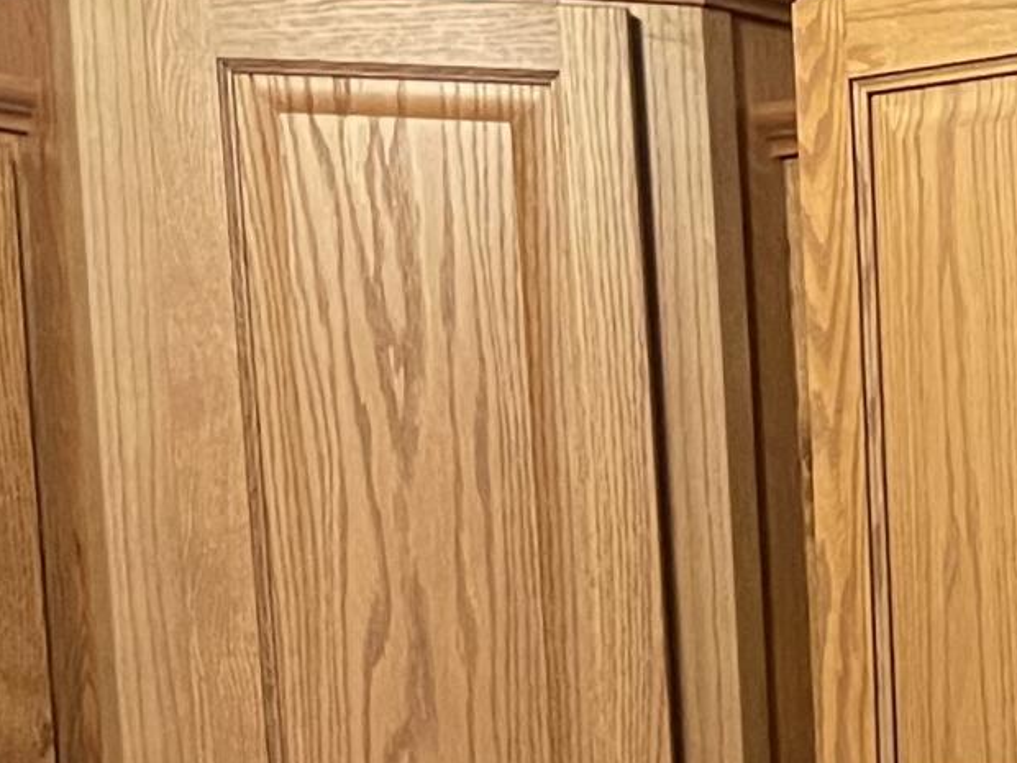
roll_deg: +0.1
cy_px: 1364
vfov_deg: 11.4
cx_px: 2059
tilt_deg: -8.6
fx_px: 3555
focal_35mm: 121
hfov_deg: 13.7
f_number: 1.6
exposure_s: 1/60
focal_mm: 5.1
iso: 400
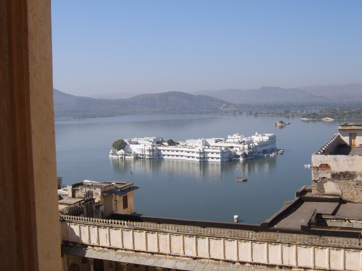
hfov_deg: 42.1
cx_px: 181
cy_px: 136
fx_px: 471
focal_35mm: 45
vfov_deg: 32.2
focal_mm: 7.5
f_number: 6.4
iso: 50
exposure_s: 1/500
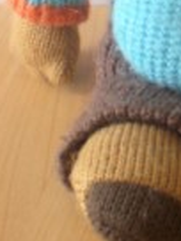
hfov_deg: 9.7
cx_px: 325
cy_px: -117
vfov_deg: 12.9
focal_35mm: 145
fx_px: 1011
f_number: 3.1
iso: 108
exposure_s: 1/62.1
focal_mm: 6.3
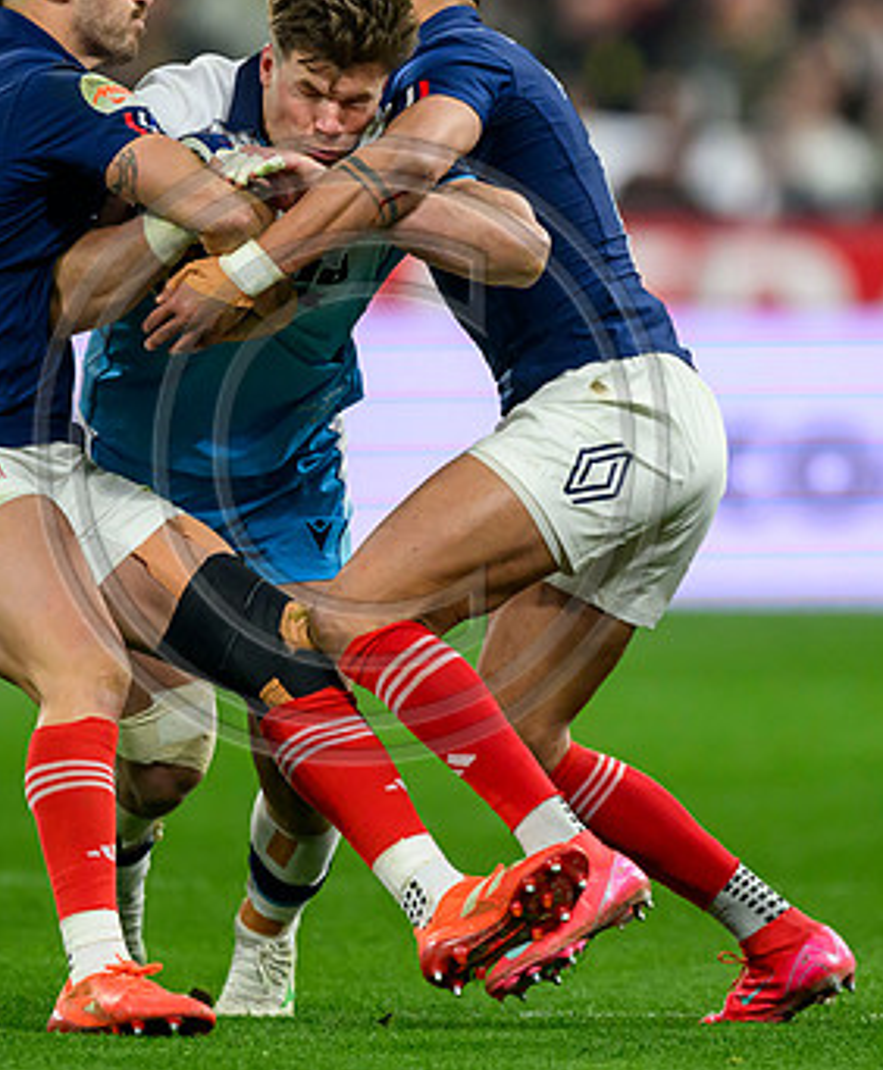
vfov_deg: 1.7
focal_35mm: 1124
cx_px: 575
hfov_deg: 1.4
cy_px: 384
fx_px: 36054
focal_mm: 560
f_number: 4
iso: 3200
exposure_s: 1/1600
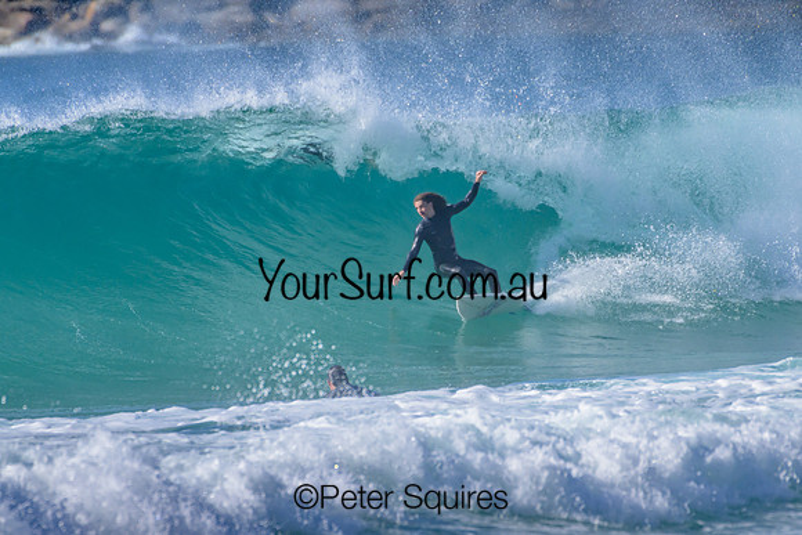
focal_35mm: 1000
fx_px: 22282
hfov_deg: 2.1
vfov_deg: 1.4
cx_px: 401
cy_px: 268
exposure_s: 1/2000
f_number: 11
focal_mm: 1000
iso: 1100
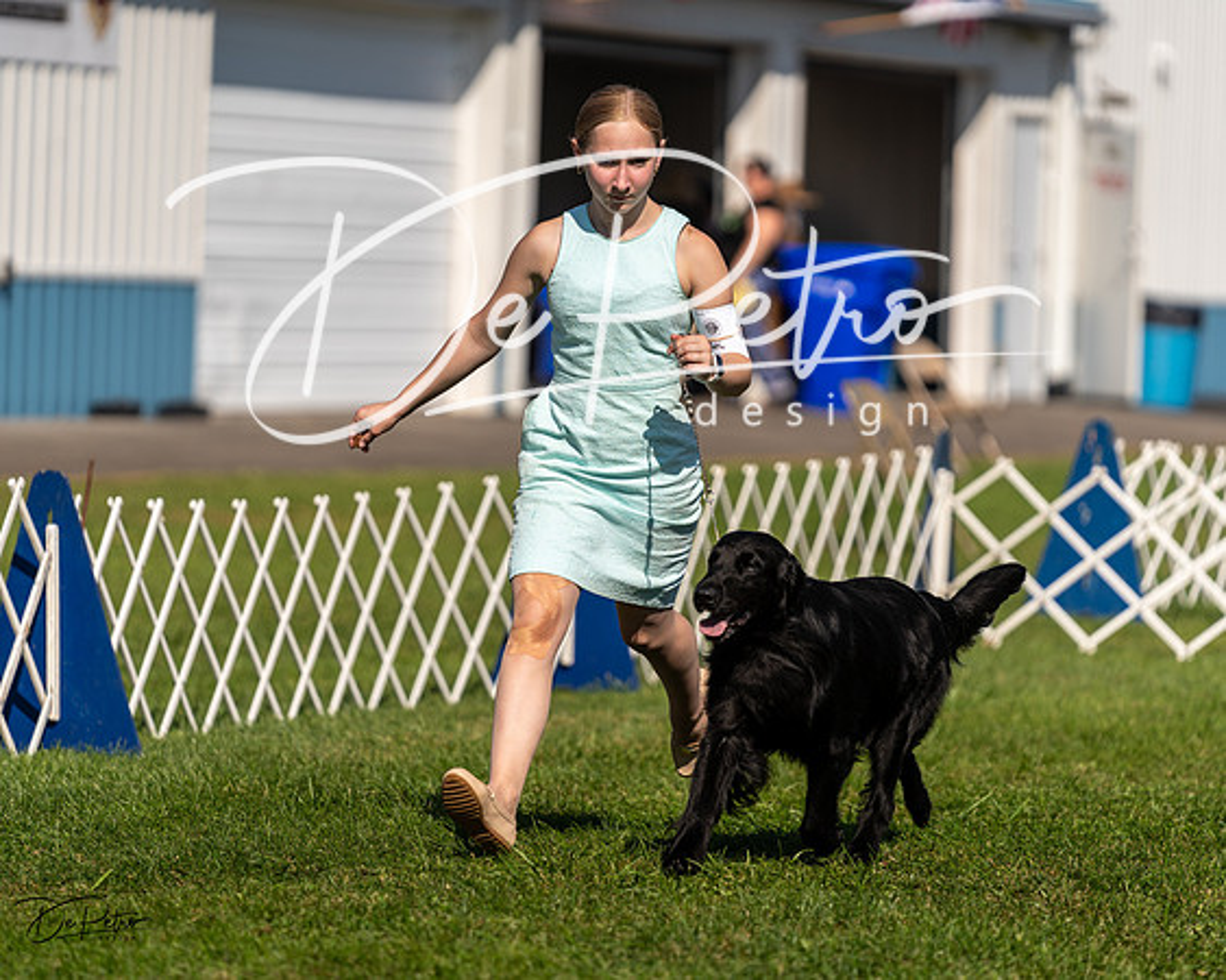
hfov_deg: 8.6
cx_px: 613
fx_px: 8170
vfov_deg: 6.9
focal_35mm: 225
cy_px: 490
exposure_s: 1/2500
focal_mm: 200
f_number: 3.2
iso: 100
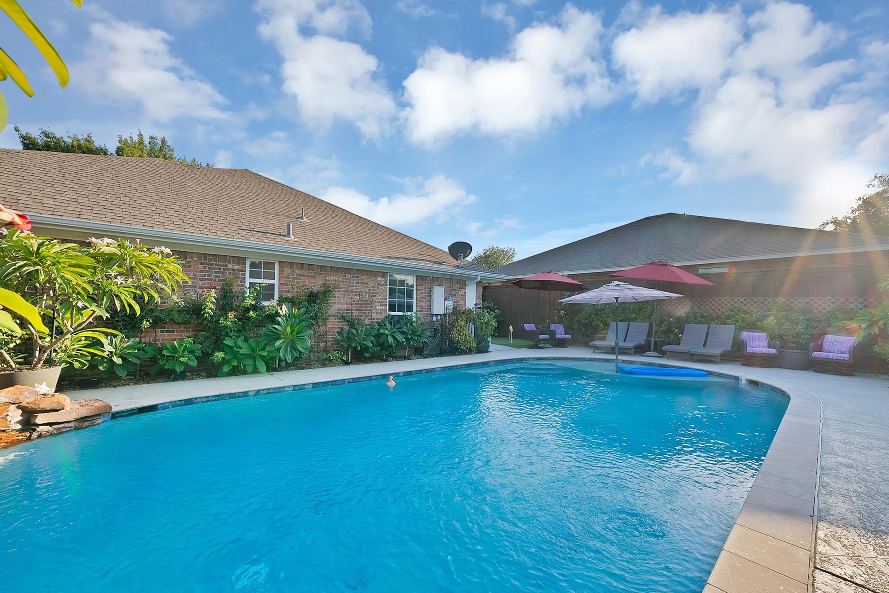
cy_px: 315
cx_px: 472
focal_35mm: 13
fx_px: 321
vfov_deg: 85.4
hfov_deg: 108.2
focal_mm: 12
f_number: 9
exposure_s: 1/200
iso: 640
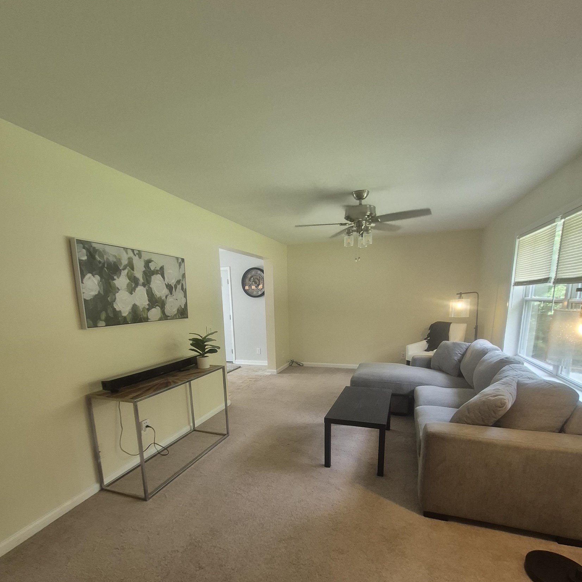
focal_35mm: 16
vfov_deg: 85.2
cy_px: 373
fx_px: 304
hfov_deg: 87.4
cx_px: 293
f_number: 2.2
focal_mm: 1.74
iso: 160
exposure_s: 1/60
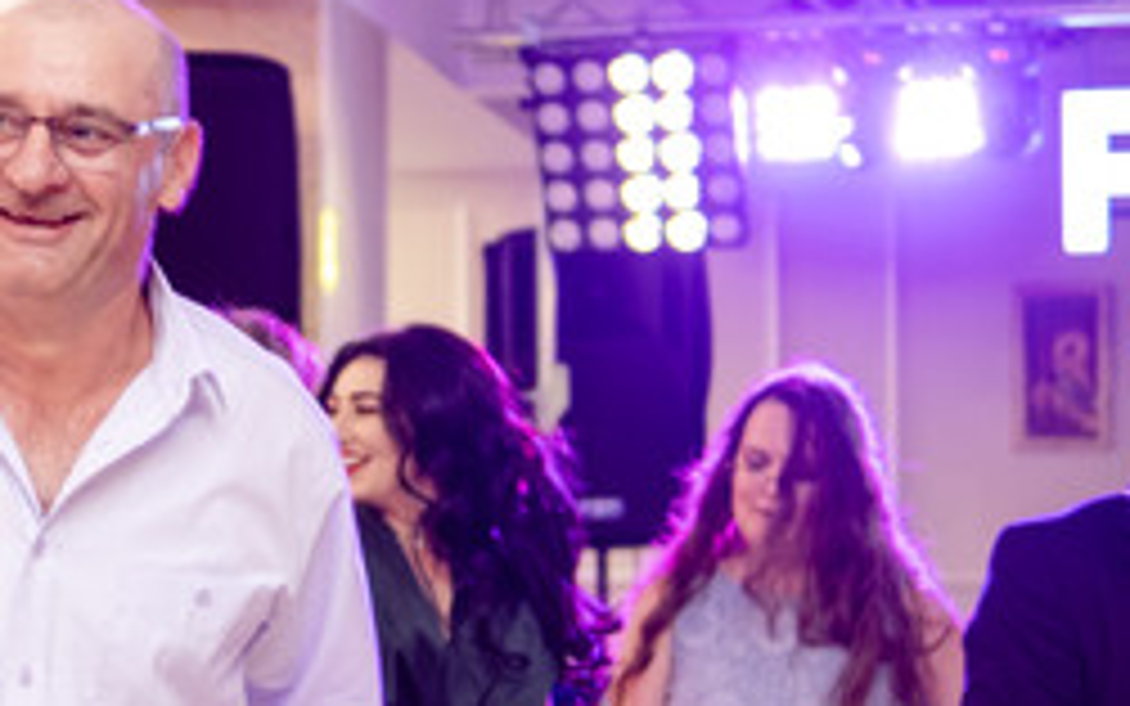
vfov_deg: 14.4
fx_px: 2803
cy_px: 429
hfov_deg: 22.2
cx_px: 72
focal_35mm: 91
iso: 800
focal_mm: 23
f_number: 1.4
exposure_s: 1/160
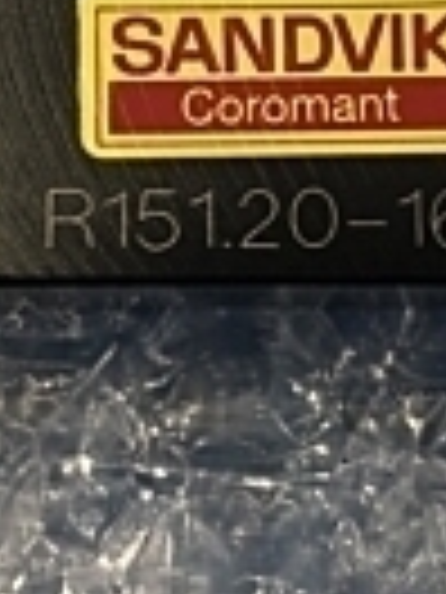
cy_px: 32
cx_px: 176
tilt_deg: -81.1
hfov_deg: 10.9
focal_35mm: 136
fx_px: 2336
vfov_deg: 14.3
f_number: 1.8
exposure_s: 1/30
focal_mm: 3.99
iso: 25
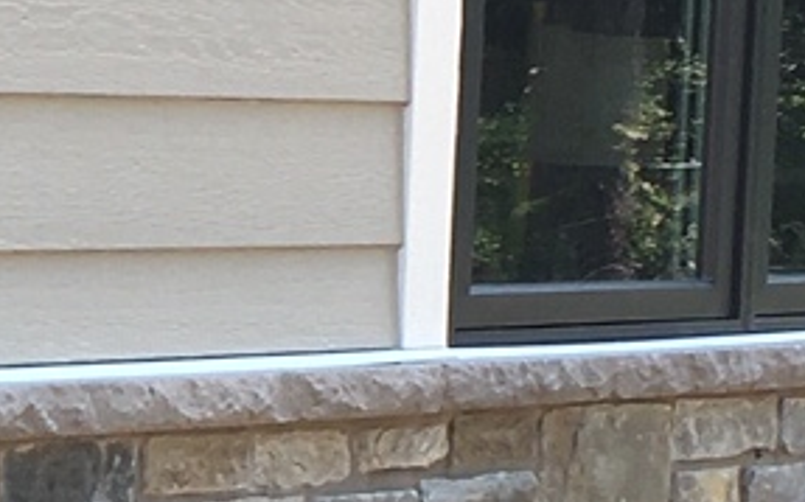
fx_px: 4736
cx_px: -522
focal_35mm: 216
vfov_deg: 6.1
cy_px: 494
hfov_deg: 9.4
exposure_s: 1/157
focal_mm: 4.15
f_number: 2.2
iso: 25
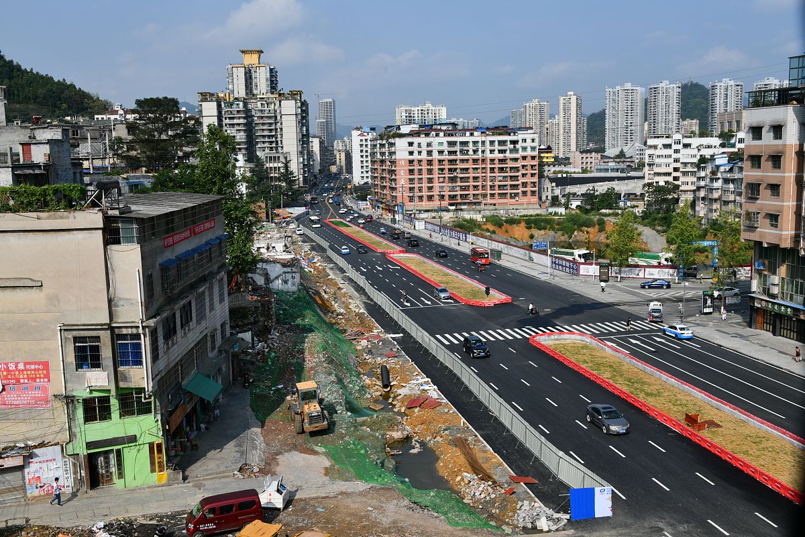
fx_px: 783
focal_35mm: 35
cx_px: 402
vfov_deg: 37.9
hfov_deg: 54.4
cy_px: 268
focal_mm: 35
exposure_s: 1/400
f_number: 11
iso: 125
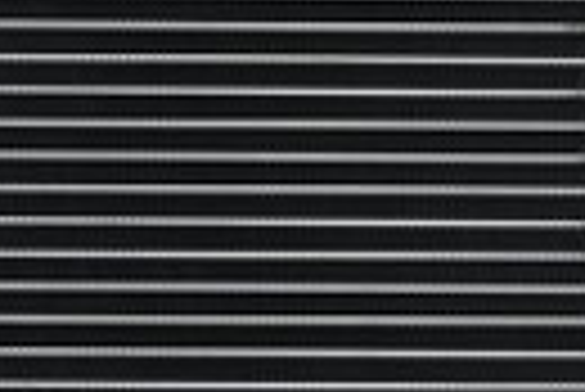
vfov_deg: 6.5
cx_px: -18
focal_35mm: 211
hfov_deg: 9.6
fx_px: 3440
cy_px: 72
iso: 360
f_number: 4.8
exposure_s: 1/50
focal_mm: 30.5
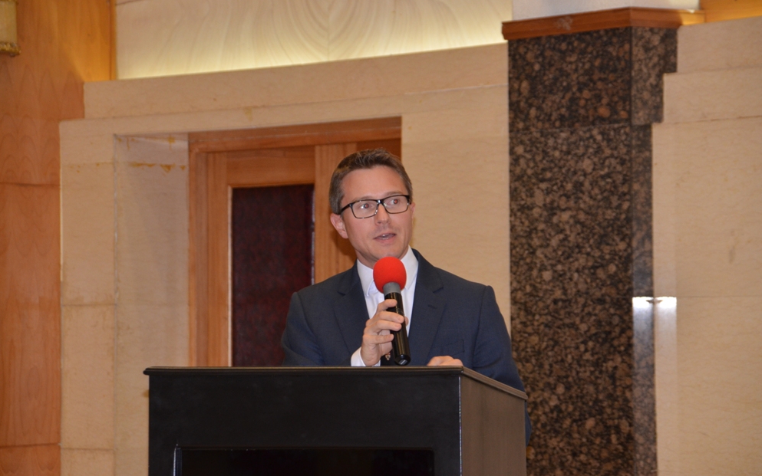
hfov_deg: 12.4
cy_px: 231
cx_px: 383
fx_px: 3510
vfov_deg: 7.8
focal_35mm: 169
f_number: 5.3
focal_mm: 110
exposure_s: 1/60
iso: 800
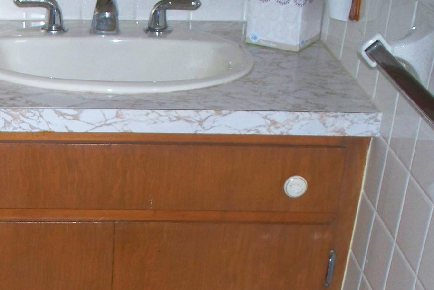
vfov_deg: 15.8
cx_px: -48
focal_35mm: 84
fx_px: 1013
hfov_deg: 22.7
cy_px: 319
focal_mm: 7.54
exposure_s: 1/30
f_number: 2.8
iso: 200
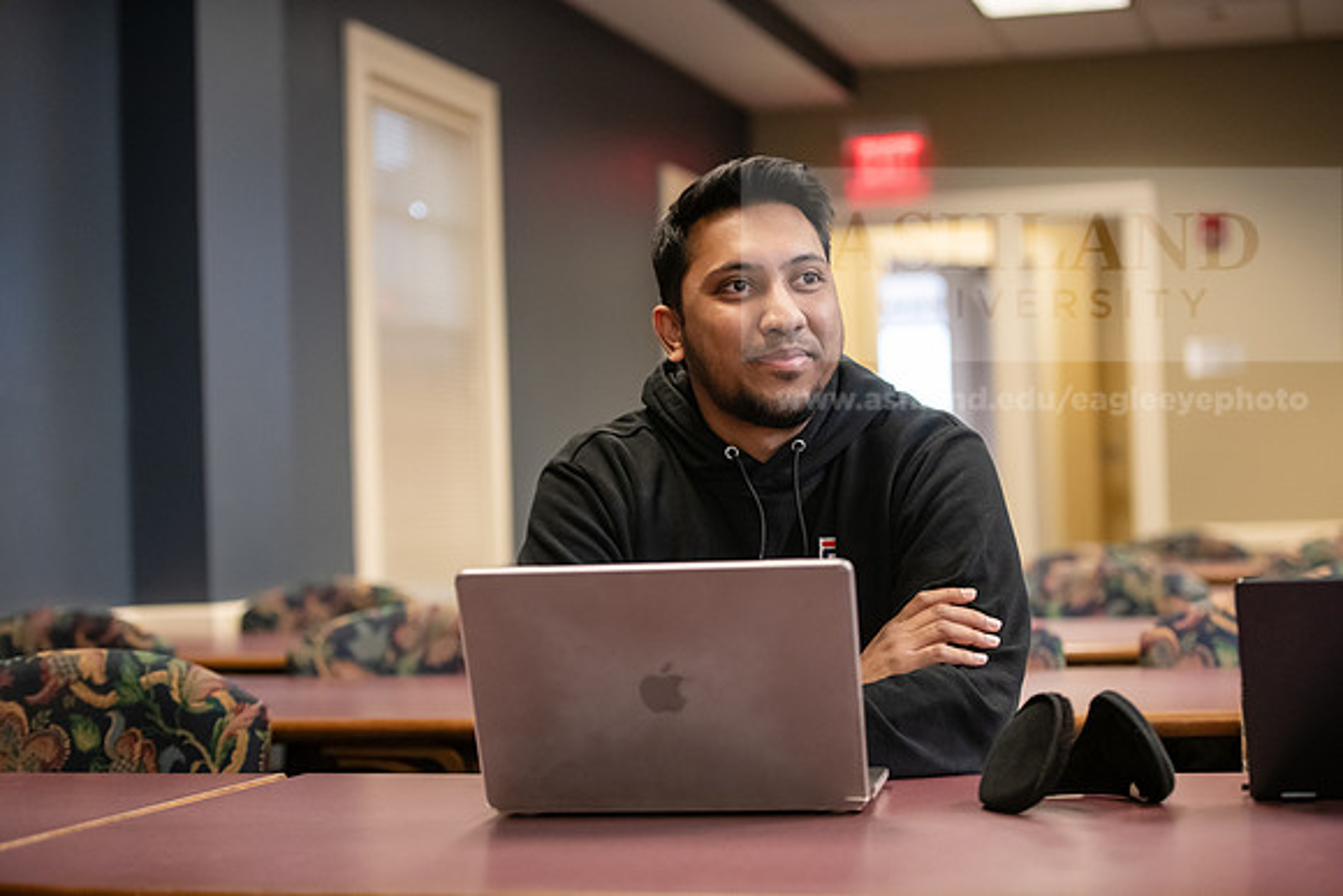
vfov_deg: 19.5
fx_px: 2612
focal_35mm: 70
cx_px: 672
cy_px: 448
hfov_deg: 28.8
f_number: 2.8
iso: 2000
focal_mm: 70
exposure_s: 1/200
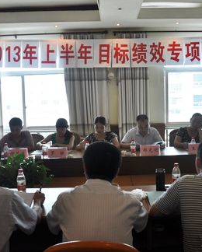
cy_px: 124
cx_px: 113
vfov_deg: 46.8
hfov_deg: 38.2
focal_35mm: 39
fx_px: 291
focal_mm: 18
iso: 200
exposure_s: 1/50
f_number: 7.1
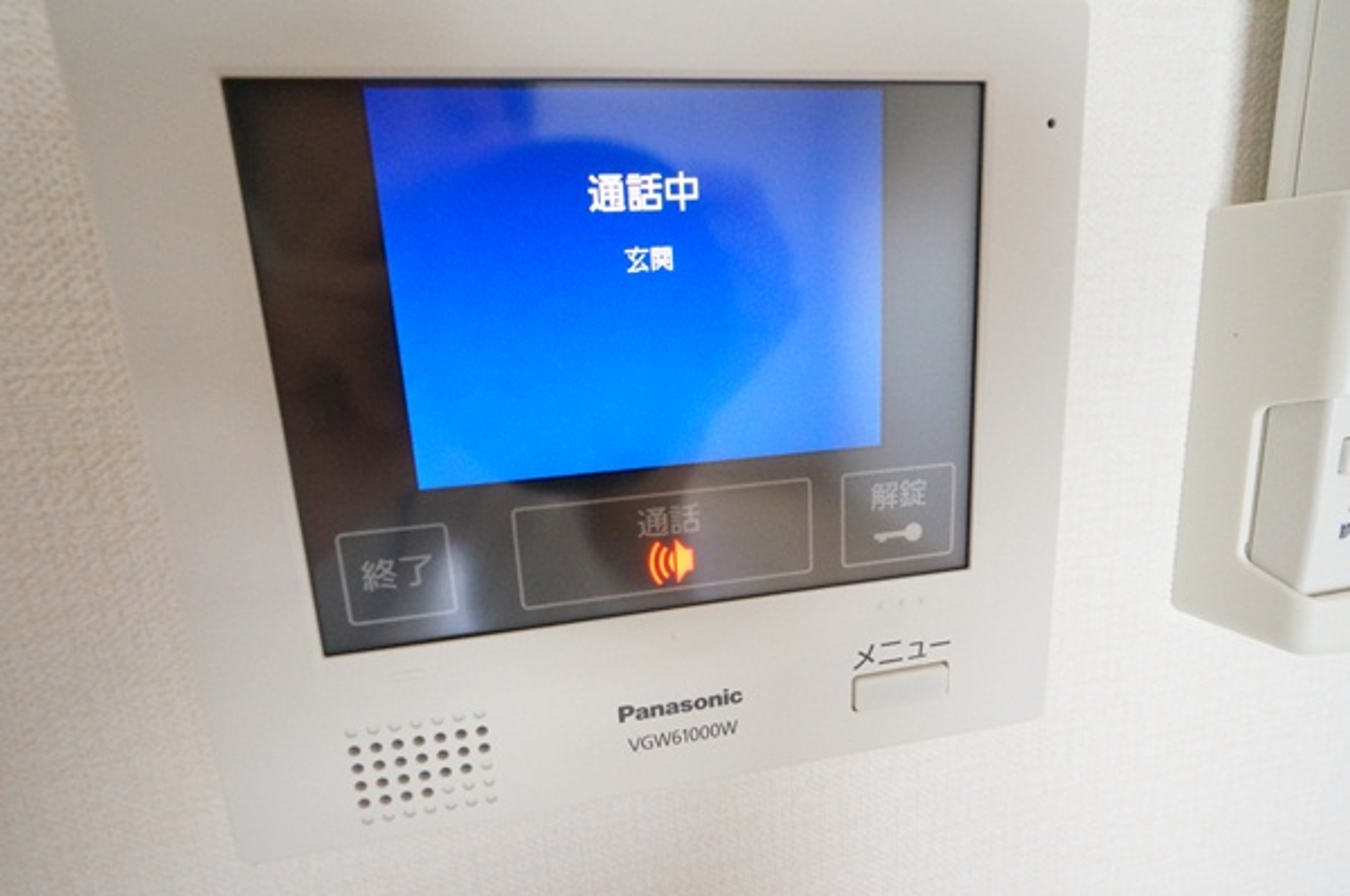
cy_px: 448
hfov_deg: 90.0
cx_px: 704
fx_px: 674
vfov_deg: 67.2
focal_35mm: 18
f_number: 8
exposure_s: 1/60
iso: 2500
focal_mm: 10
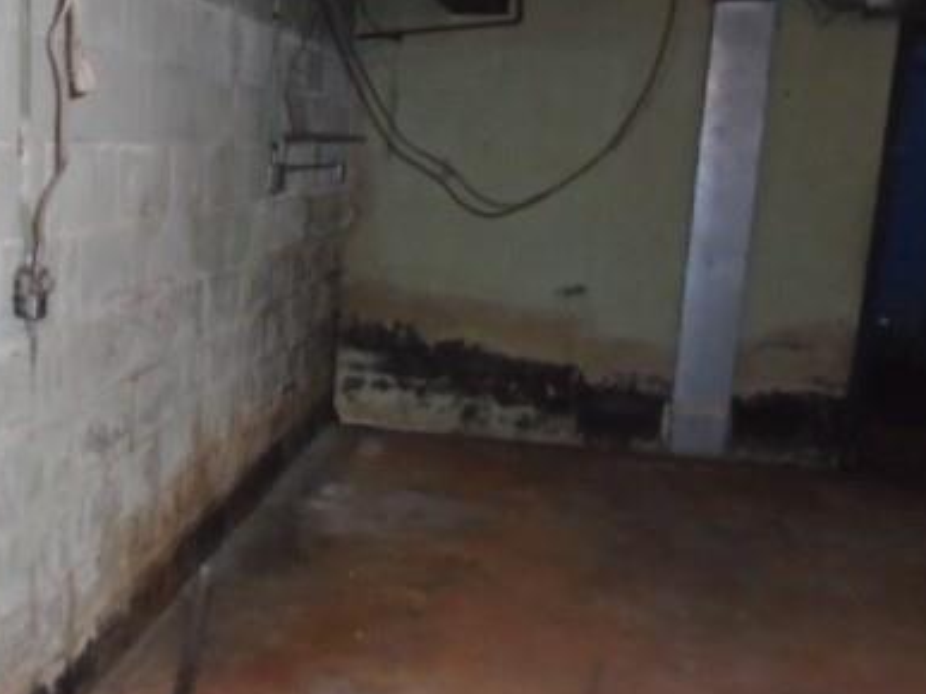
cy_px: 414
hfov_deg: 42.5
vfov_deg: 33.5
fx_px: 1150
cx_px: 234
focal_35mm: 43
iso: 400
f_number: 3.2
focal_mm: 4.6
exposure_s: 1/30
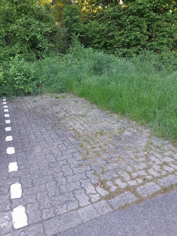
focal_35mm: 26
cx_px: 88
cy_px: 118
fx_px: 177
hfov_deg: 53.1
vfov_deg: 67.3
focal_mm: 3.98
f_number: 1.8
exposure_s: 1/50
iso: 64
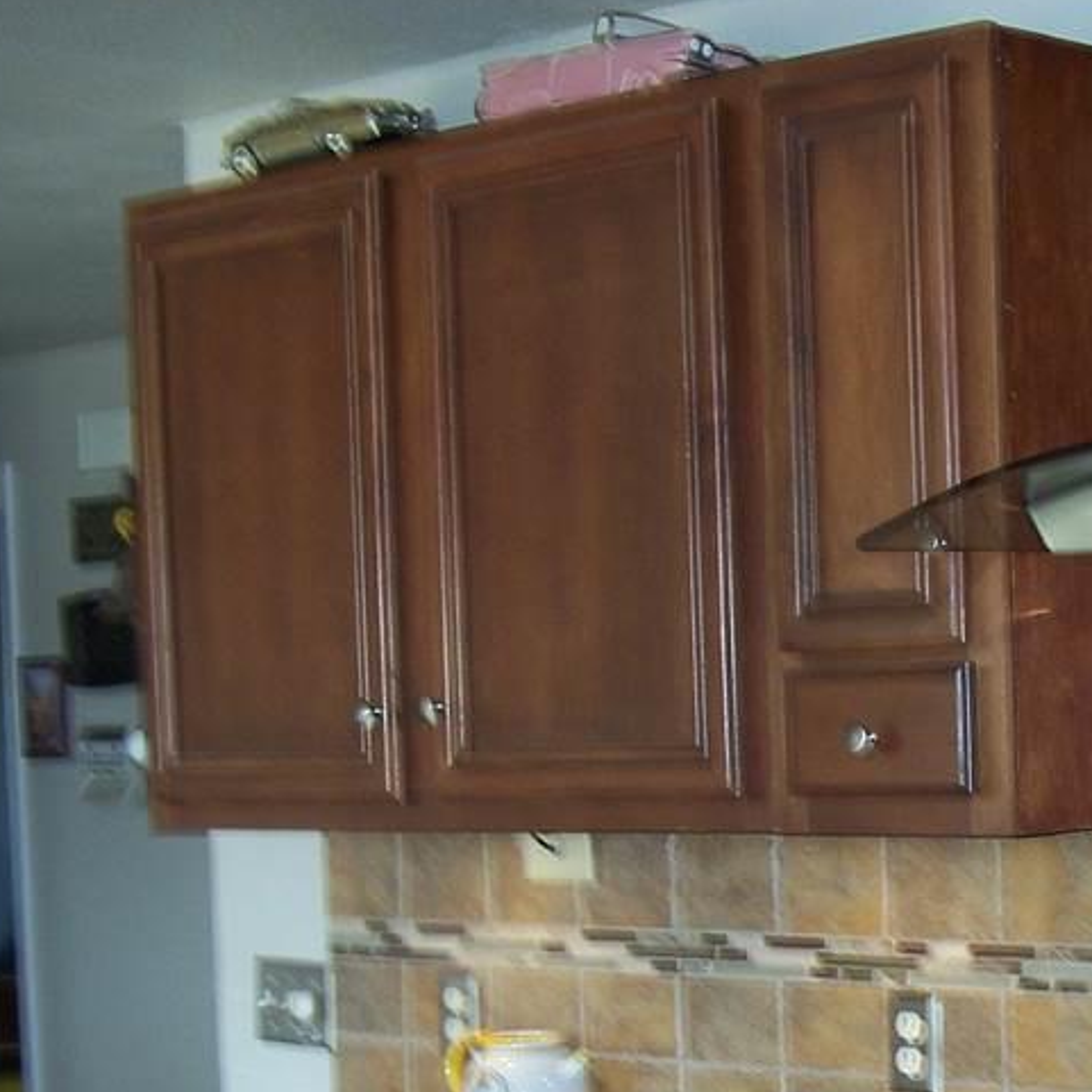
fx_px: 3105
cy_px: 1060
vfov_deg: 19.4
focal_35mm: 87
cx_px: 1128
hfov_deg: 19.3
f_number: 2.8
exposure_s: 1/60
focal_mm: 7.8
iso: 125
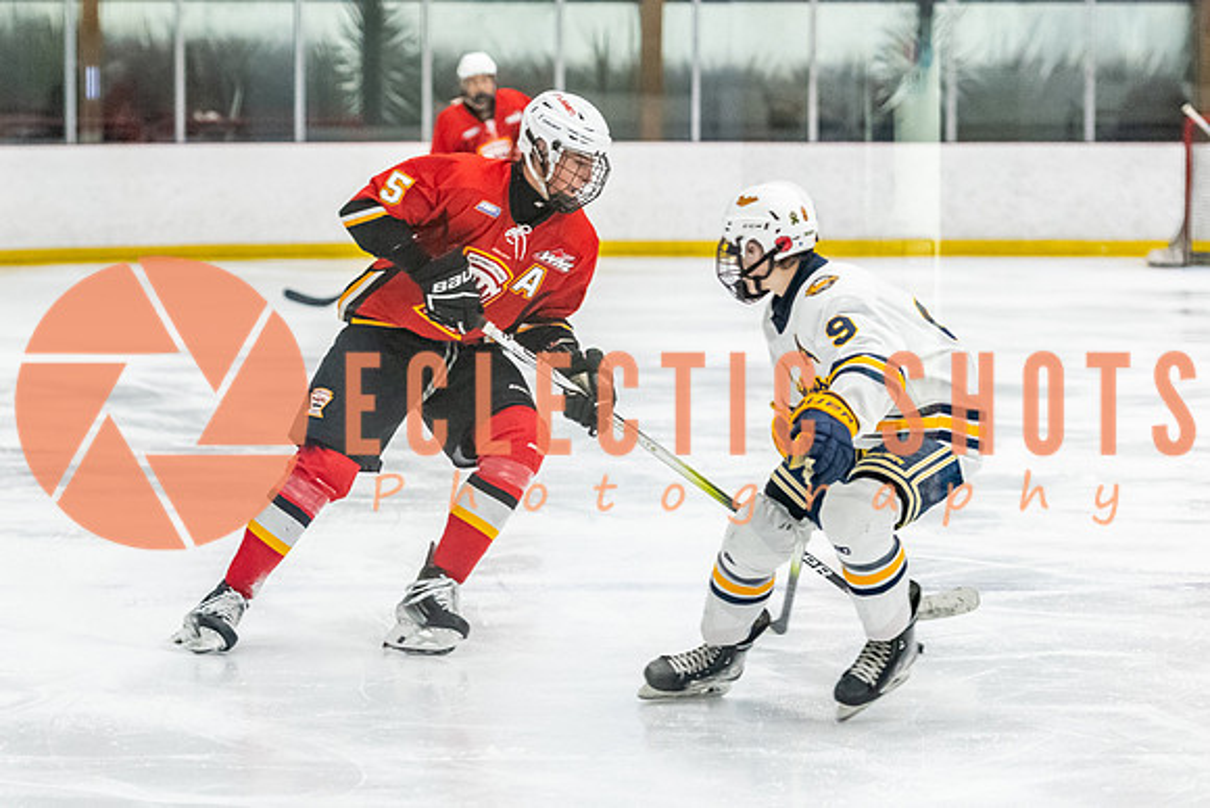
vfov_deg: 7.0
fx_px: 6557
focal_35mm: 195
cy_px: 495
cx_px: 379
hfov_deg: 10.5
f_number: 2.8
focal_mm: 105
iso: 3200
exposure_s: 1/800
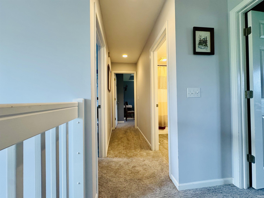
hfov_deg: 102.1
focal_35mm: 14
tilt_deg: +0.4
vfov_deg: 85.7
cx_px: 132
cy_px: 99
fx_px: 107
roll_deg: +0.6
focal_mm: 2.22
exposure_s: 1/120
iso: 250
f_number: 2.2
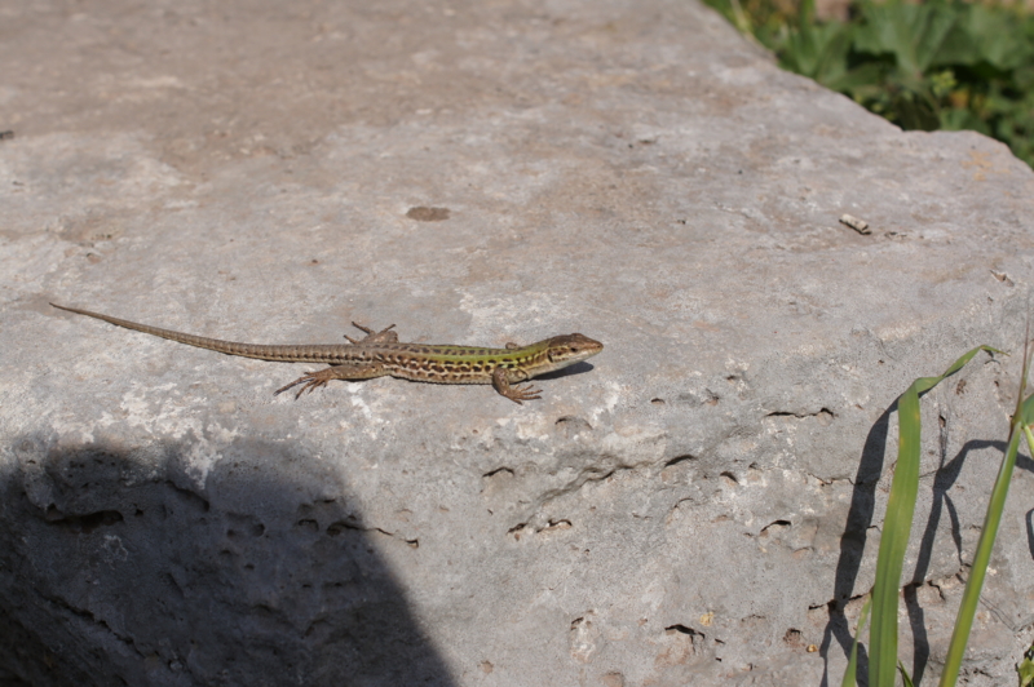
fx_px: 1507
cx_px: 517
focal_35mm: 52
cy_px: 344
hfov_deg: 37.9
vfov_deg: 25.7
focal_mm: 35
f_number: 7.1
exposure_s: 1/800
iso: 100
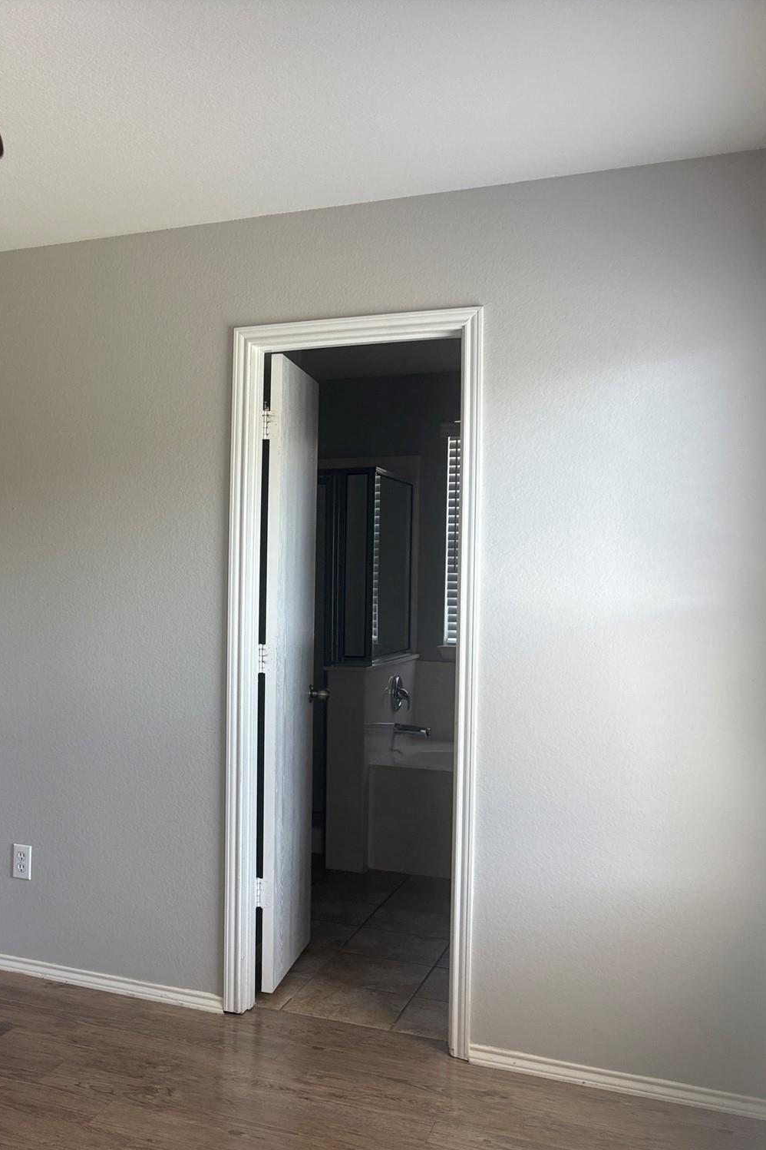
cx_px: 44
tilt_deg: -0.6
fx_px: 1181
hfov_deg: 33.6
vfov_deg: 51.9
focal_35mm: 37
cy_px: 586
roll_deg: +0.3
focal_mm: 5.96
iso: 80
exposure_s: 1/121
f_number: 1.6
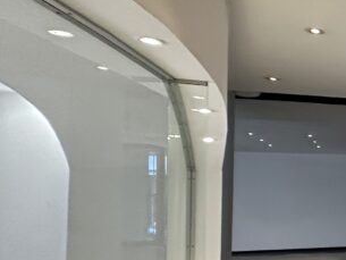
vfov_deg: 30.6
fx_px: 470
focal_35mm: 47
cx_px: 545
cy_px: 178
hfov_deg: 26.3
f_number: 2.2
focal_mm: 2.22
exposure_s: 1/100
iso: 250
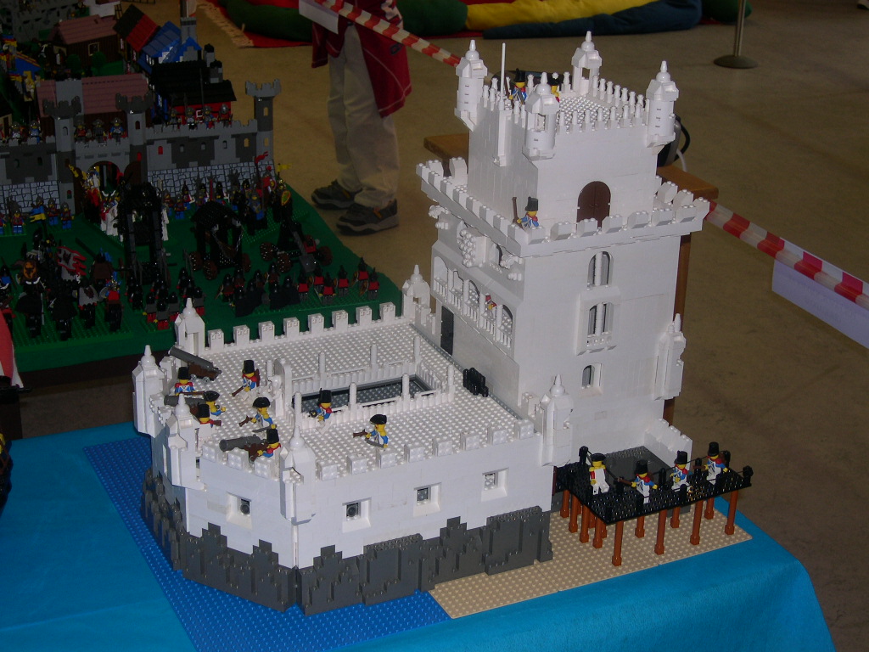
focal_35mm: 57
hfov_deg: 33.8
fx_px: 1431
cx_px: 434
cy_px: 326
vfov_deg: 25.7
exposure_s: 1/60
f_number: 3.4
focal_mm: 12.2
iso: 100
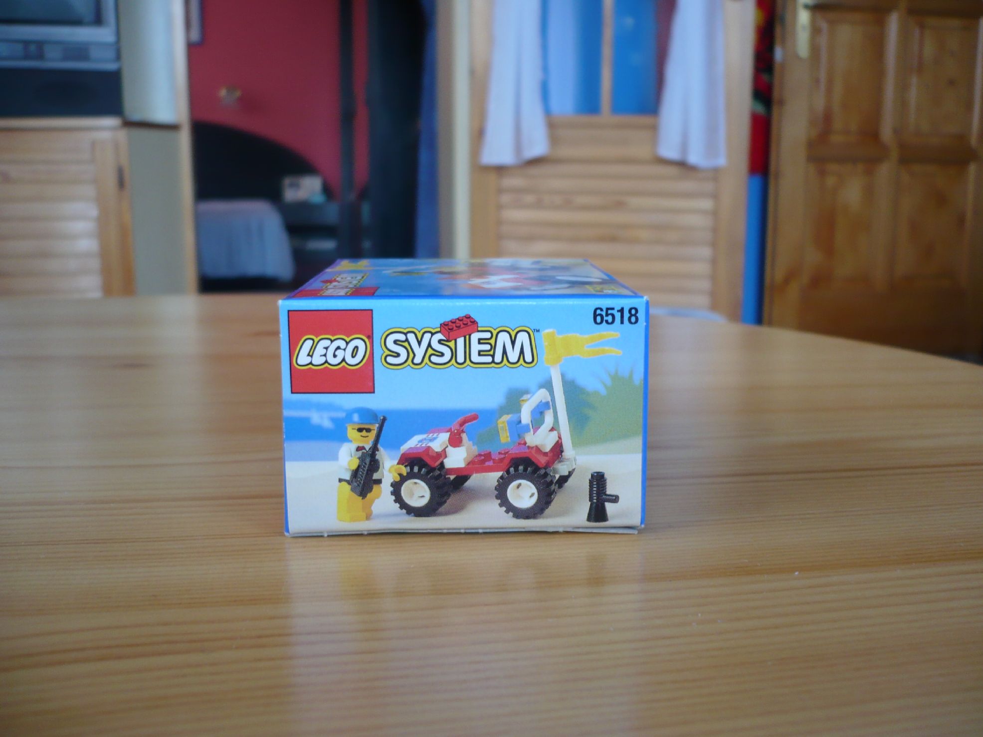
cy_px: 368
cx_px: 492
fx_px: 994
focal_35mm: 35
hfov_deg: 52.6
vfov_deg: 40.7
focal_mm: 5.8
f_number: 2.8
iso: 100
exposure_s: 1/25
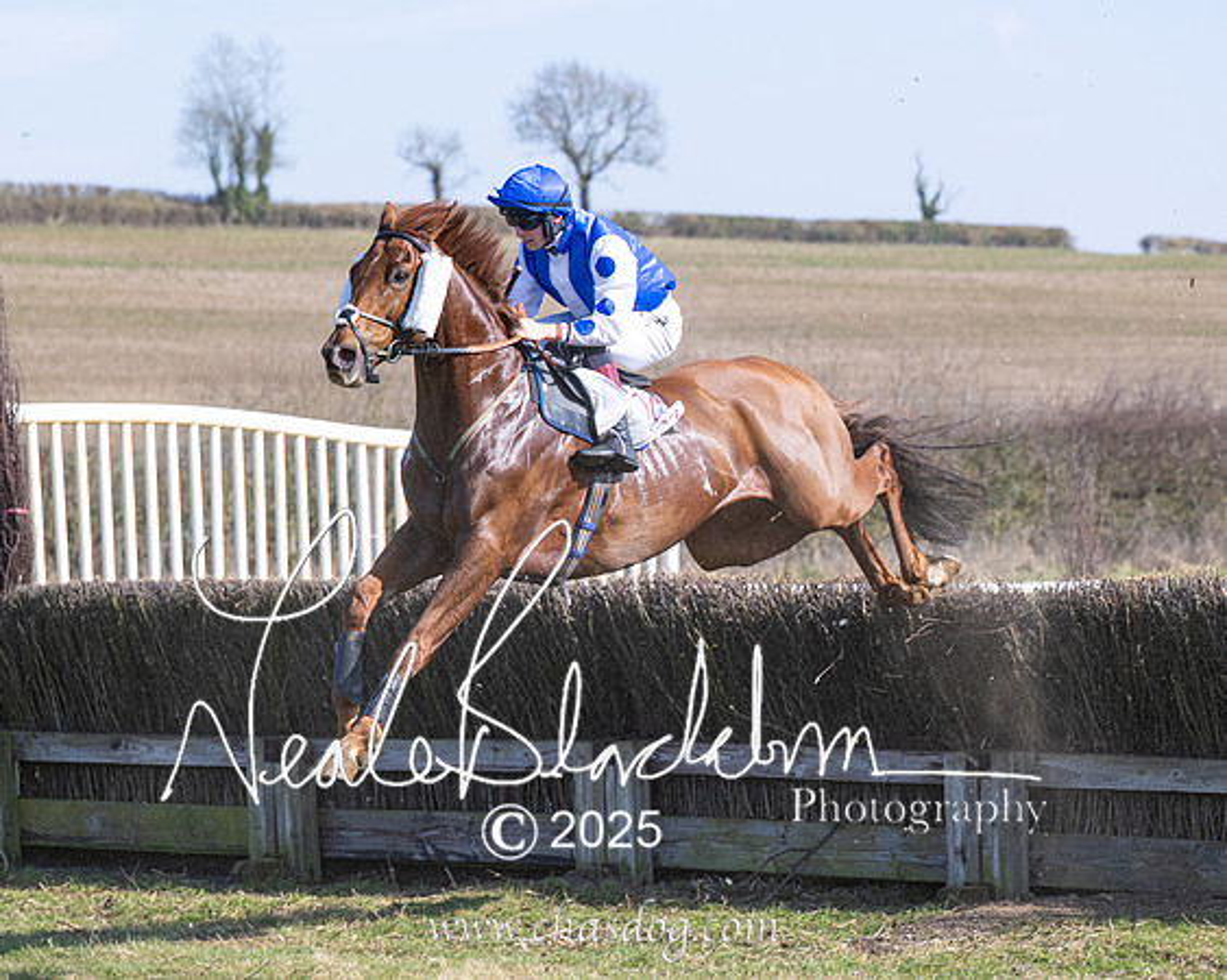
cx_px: 654
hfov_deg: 13.2
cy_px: 538
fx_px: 5308
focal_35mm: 146
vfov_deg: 10.6
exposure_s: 1/1600
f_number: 4
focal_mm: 94
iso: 200
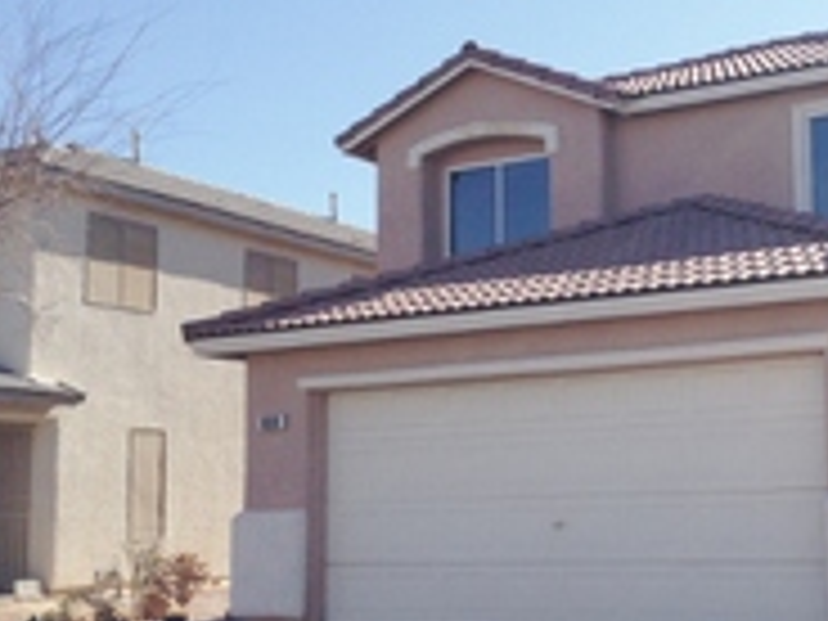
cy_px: 346
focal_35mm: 62
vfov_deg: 23.6
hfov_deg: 30.4
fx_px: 1483
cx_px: 666
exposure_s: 1/1869
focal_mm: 4.13
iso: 50
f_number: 2.4
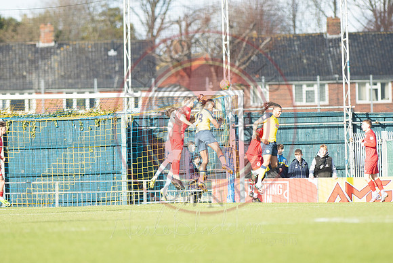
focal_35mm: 450
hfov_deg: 4.6
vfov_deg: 3.1
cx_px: 196
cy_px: 132
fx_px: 4913
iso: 250
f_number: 4.5
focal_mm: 300
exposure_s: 1/1250
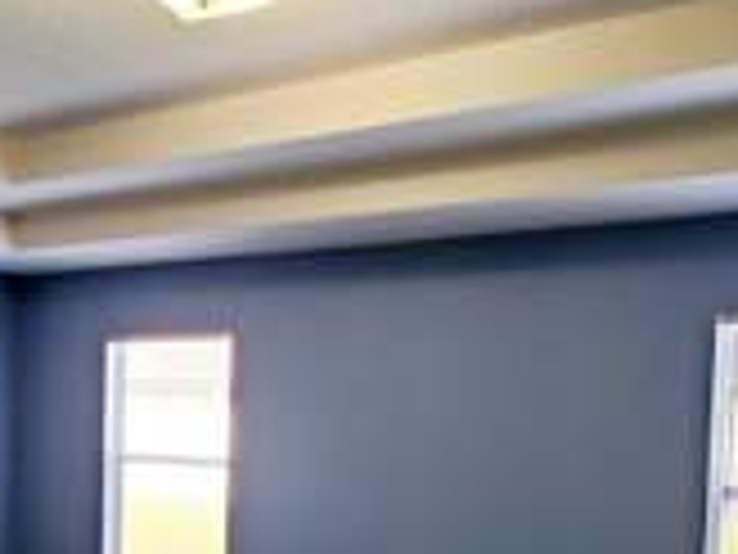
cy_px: 430
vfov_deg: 36.6
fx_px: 810
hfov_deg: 48.1
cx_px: 243
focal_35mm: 38
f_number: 2.2
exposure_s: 1/59.2
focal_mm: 1.8
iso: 160
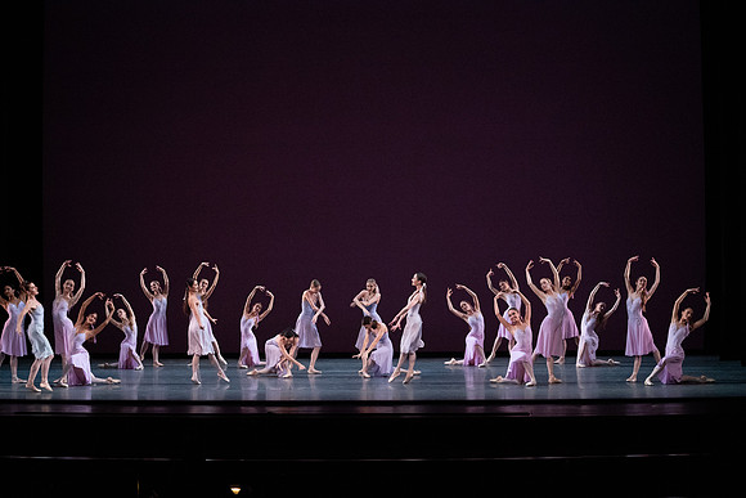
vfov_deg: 19.5
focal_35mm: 70
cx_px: 373
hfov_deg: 28.8
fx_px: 1451
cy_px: 249
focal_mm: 70
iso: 12800
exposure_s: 1/400
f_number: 9
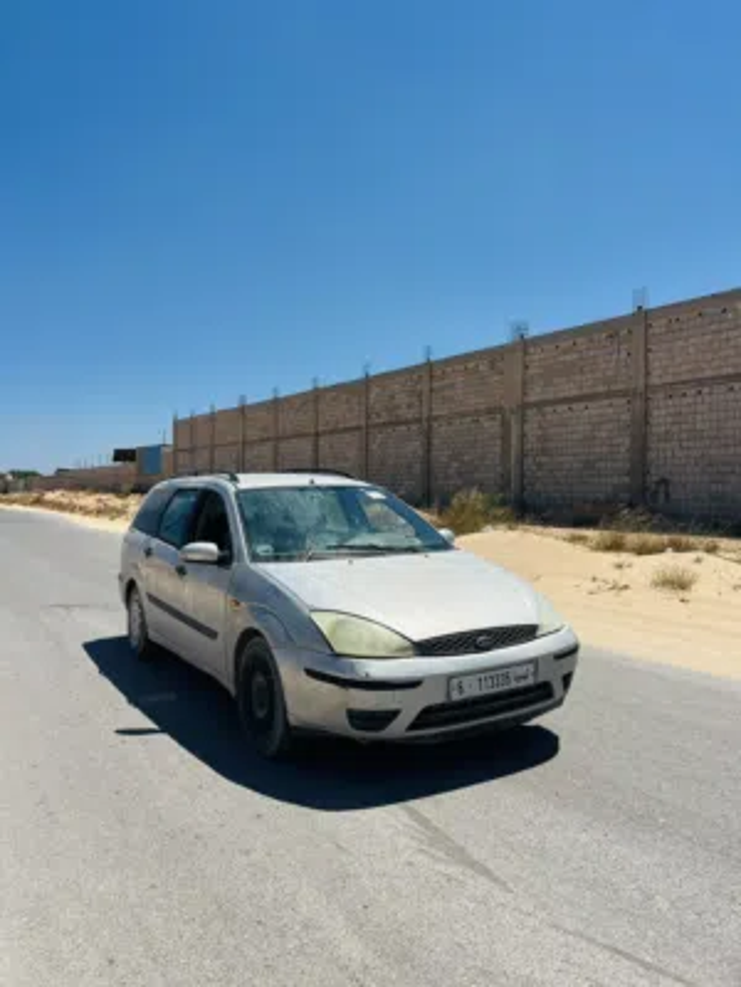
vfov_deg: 67.3
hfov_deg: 53.1
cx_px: 370
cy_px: 494
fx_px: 742
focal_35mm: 26
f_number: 1.5
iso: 50
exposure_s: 1/8000
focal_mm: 5.7
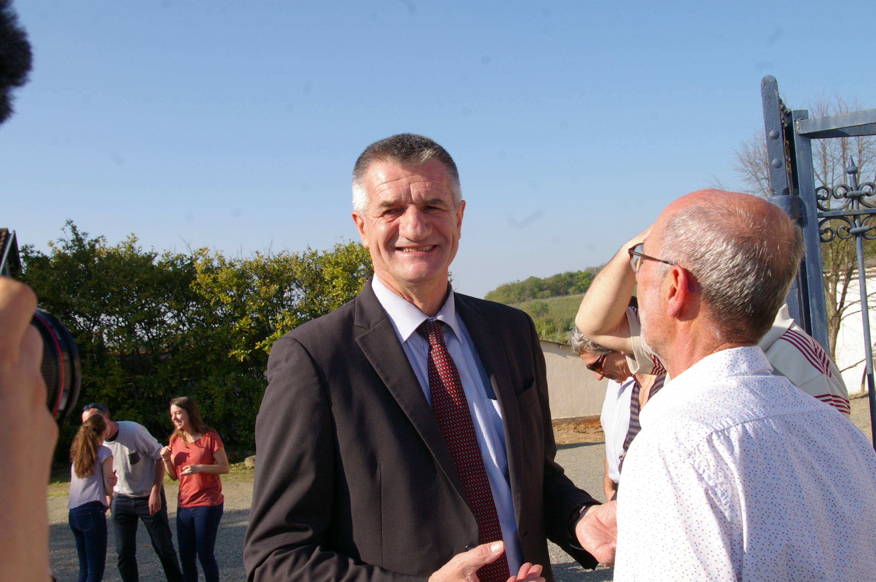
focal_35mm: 36
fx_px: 875
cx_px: 438
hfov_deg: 53.2
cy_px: 291
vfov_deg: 36.8
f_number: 11
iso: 400
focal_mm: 24
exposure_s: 1/350
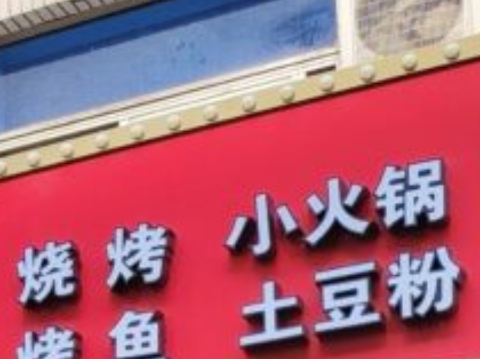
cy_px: 713
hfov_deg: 13.1
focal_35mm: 134
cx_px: -416
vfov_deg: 10.2
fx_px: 1856
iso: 100
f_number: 1.75
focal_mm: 5.25
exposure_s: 1/371
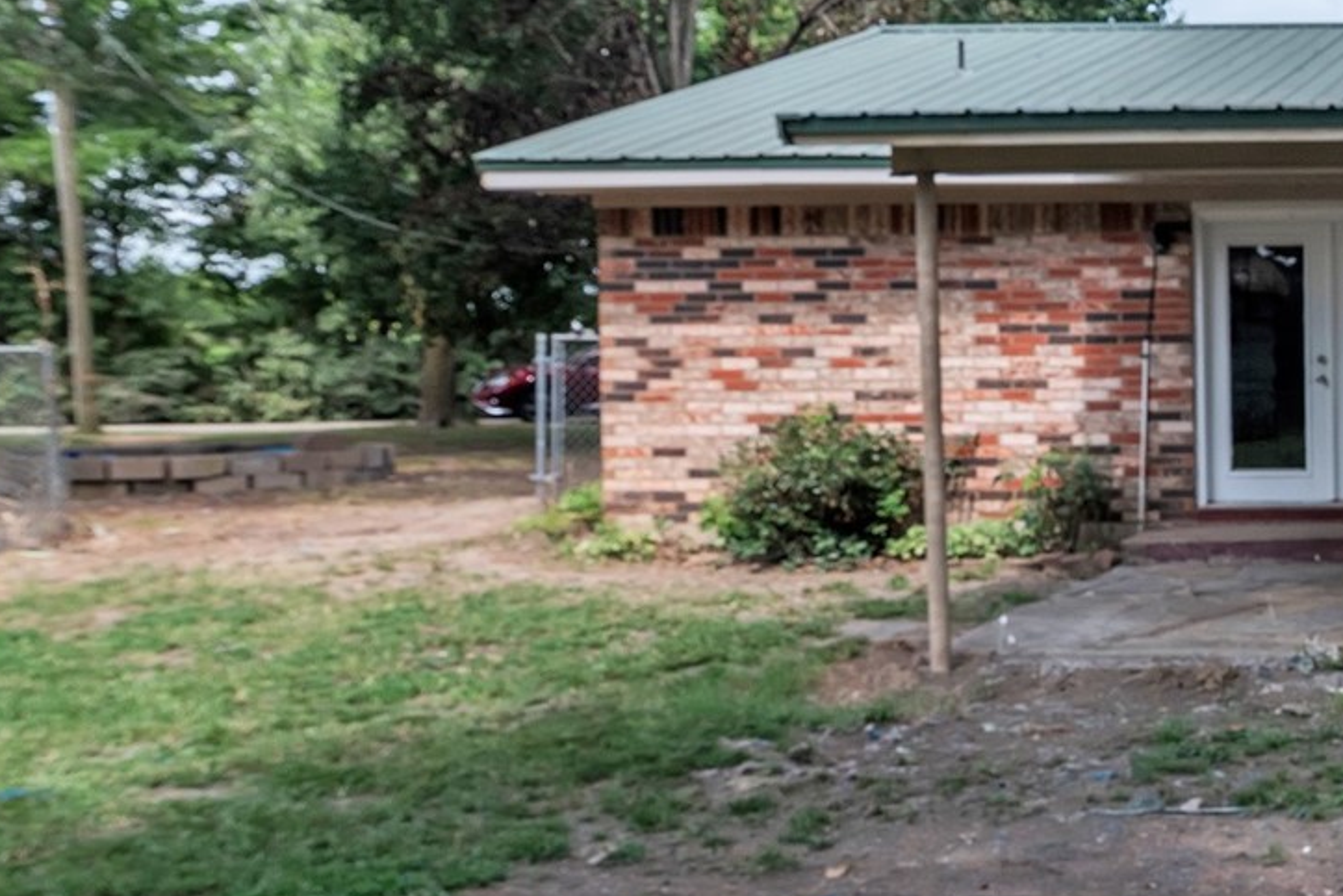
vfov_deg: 29.9
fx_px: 1679
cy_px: 399
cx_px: 1715
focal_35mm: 45
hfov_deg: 33.1
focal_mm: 16
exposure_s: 1/500
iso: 400
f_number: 8
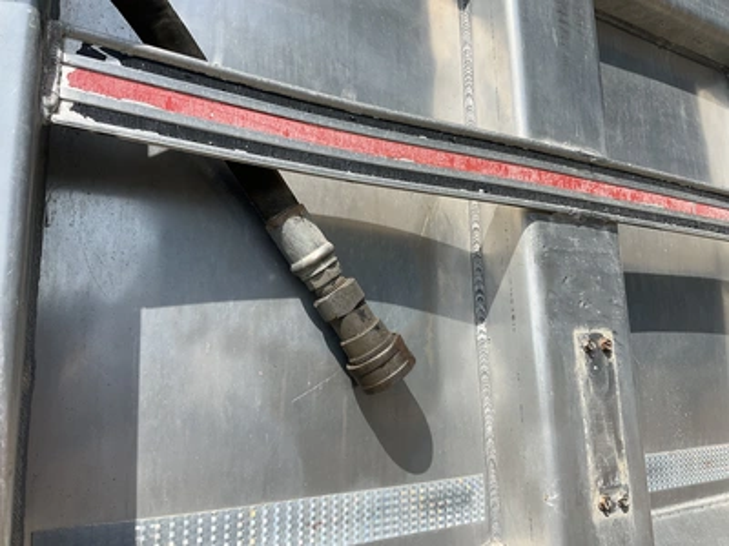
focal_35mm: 29
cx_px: 364
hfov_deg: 61.7
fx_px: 611
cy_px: 273
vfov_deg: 48.2
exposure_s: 1/1490
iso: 25
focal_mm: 3
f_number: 1.8
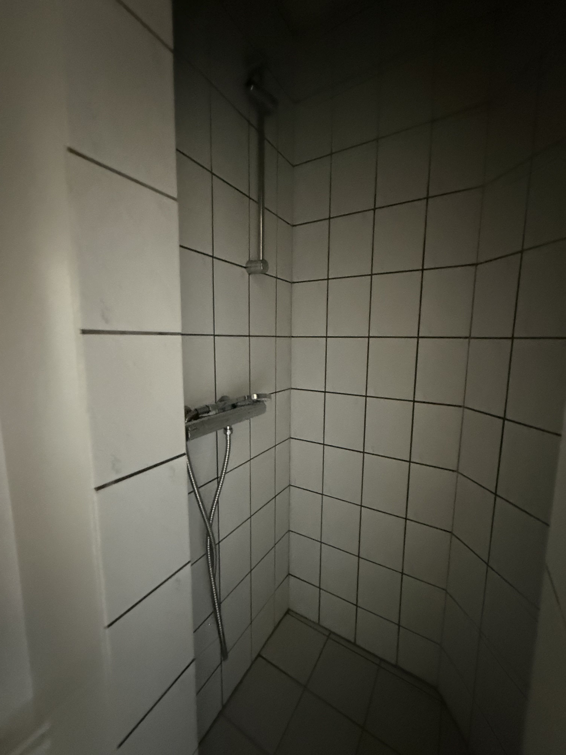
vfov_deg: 102.1
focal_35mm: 14
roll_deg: +0.0
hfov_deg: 85.7
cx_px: 283
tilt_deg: -7.8
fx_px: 305
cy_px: 378
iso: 1600
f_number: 2.2
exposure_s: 1/31
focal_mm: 2.22
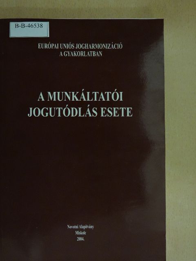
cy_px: 130
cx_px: 98
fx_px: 340
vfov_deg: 42.1
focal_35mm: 45
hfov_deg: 32.2
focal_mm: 8.1
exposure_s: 1/60
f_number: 4
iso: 1600
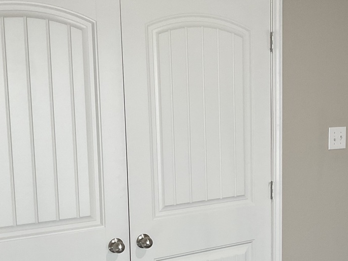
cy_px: 173
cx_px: 283
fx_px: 613
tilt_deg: -8.5
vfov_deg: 23.9
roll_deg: -0.3
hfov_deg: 30.8
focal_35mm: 61
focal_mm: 3
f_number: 1.8
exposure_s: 1/60
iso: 50
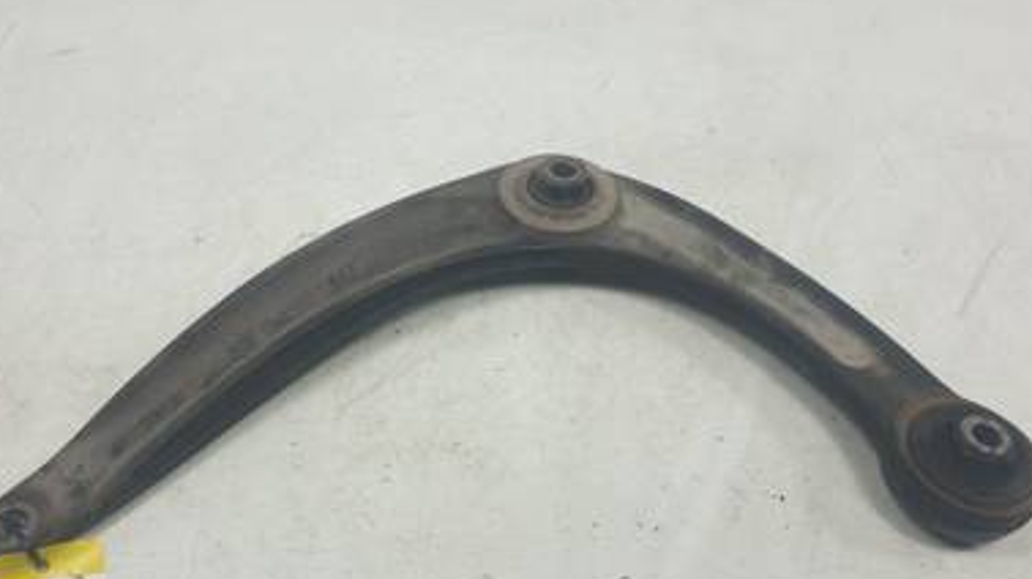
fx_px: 820
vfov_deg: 38.4
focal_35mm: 30
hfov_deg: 64.3
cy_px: 393
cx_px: 505
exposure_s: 1/245
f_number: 2.4
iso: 50
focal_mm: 4.3
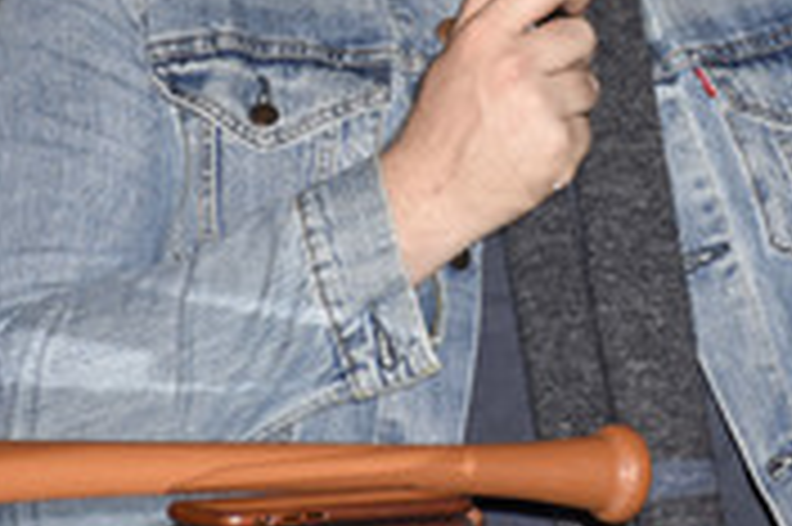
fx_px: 6770
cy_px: -72
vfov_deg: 4.4
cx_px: 848
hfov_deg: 6.7
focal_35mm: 308
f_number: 5.3
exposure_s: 1/160
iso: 640
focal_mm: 80
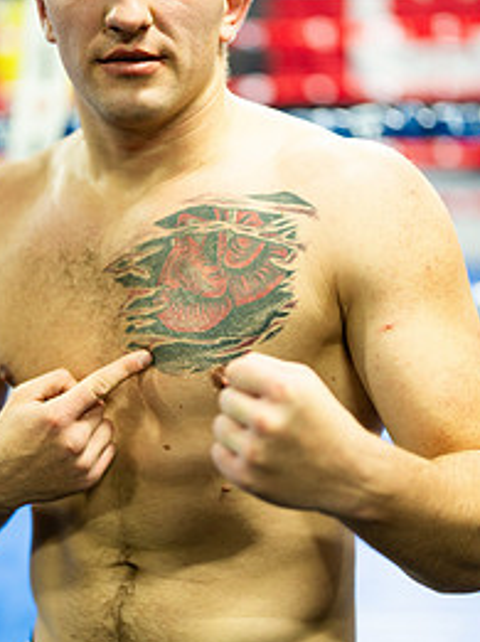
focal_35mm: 83
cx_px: 177
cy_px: 266
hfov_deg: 17.7
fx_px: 1538
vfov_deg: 23.6
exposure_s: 1/250
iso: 500
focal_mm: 50
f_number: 1.4
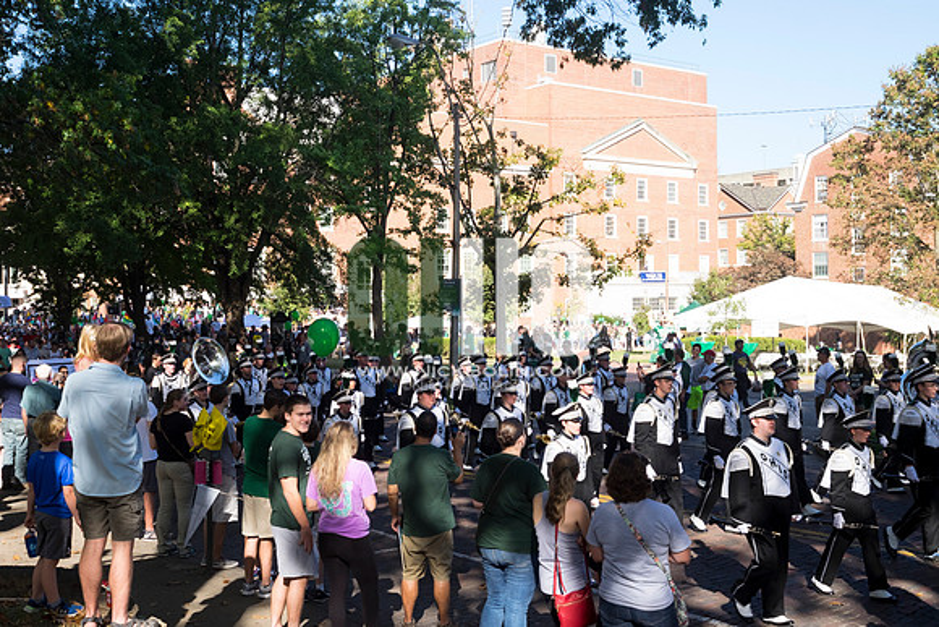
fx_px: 1070
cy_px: 314
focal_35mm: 41
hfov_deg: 47.4
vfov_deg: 32.6
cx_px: 470
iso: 400
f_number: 9
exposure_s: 1/200
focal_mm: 27
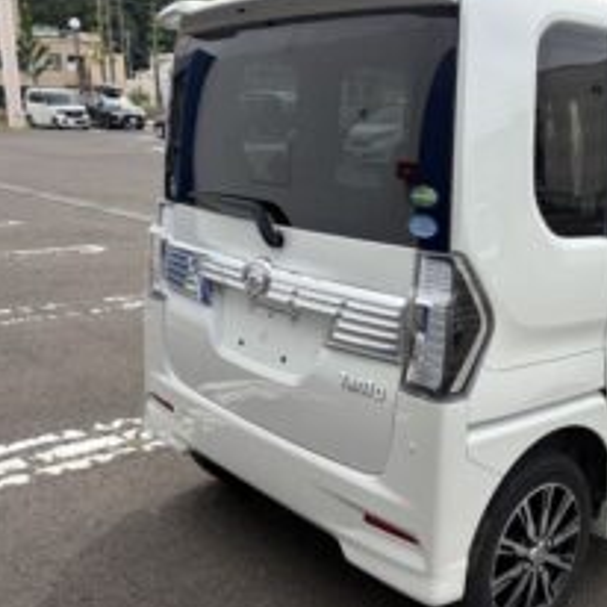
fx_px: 774
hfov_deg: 42.2
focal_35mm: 39
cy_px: 308
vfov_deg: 42.8
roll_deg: +0.1
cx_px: 407
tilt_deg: -13.2
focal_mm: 5.96
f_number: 1.6
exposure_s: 1/2283
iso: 50
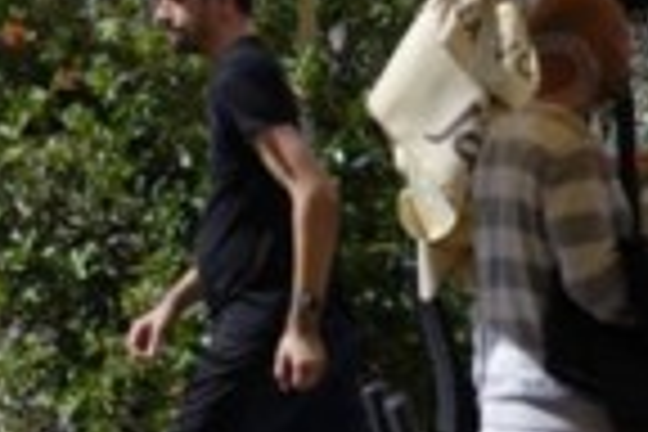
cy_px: -493
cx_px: -338
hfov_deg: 5.4
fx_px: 6785
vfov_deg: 3.6
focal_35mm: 377
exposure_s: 1/640
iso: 64
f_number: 5
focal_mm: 68
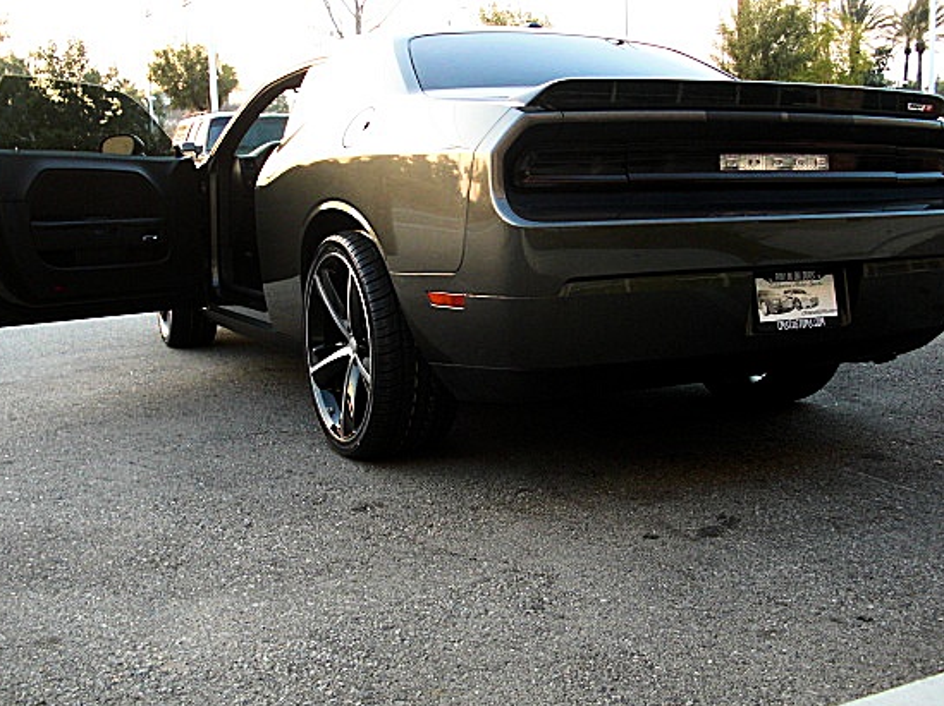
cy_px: 328
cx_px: 469
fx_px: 1145
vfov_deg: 34.3
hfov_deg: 44.8
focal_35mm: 42
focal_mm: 6.3
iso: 200
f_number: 2.8
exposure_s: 1/125
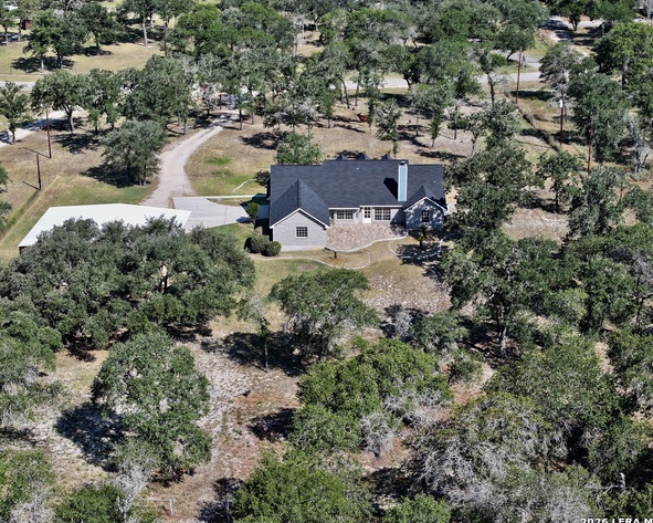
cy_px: 263
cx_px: 315
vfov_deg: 20.7
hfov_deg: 25.7
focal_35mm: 74
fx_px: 1430
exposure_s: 1/1000
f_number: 2.8
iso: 110
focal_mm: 19.35
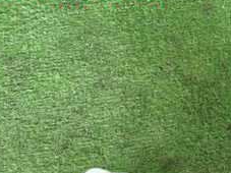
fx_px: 440
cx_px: 277
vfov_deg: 20.8
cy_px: 206
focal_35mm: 66
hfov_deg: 26.2
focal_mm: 4.5
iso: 200
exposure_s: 1/40
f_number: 2
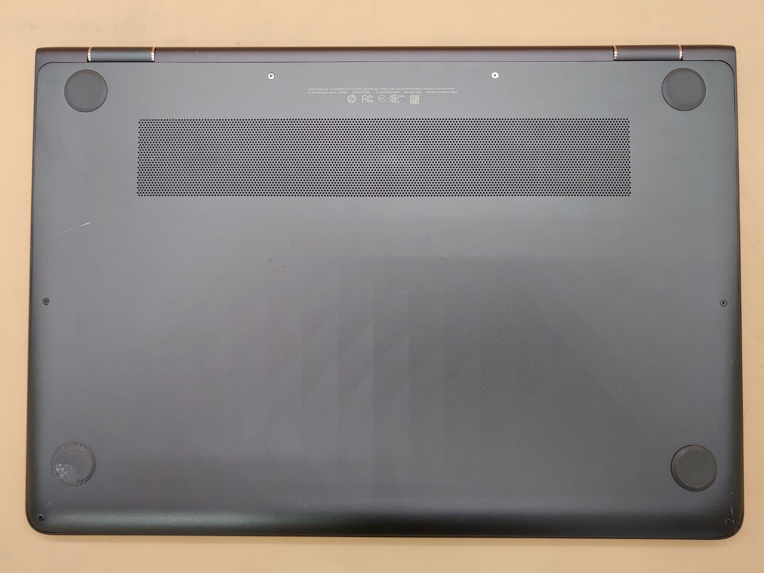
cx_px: 382
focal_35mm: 31
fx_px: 684
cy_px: 286
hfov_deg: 58.4
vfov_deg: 45.4
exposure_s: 1/67
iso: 50
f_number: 1.8
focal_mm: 4.36
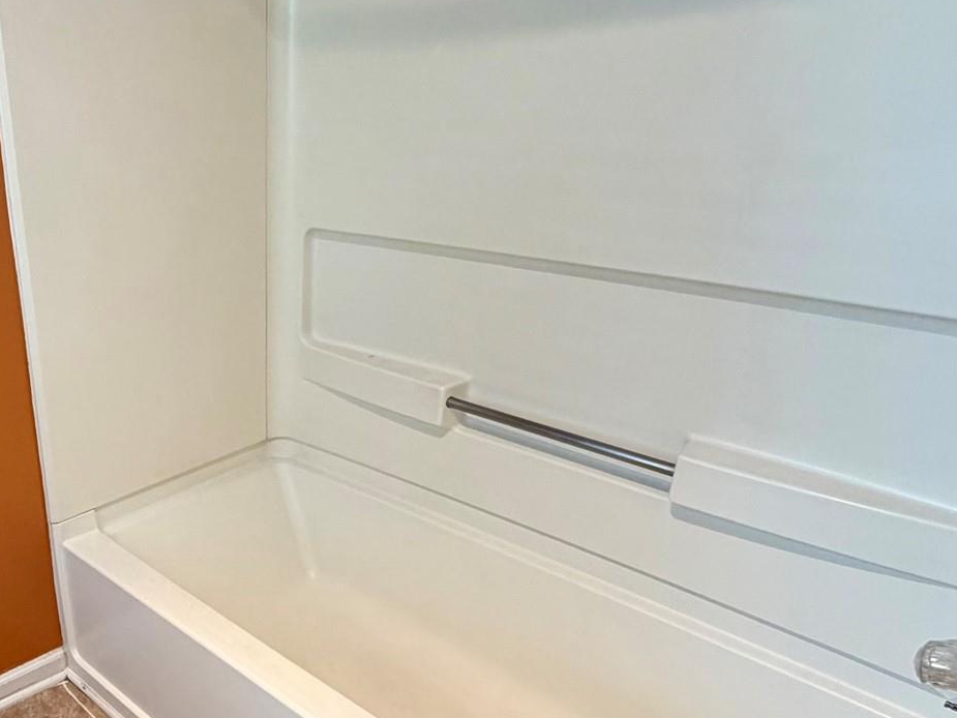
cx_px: 156
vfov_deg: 45.0
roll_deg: +4.0
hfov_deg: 53.4
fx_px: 857
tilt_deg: -25.2
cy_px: 452
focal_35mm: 31
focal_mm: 2.22
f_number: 2.2
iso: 320
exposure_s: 1/120
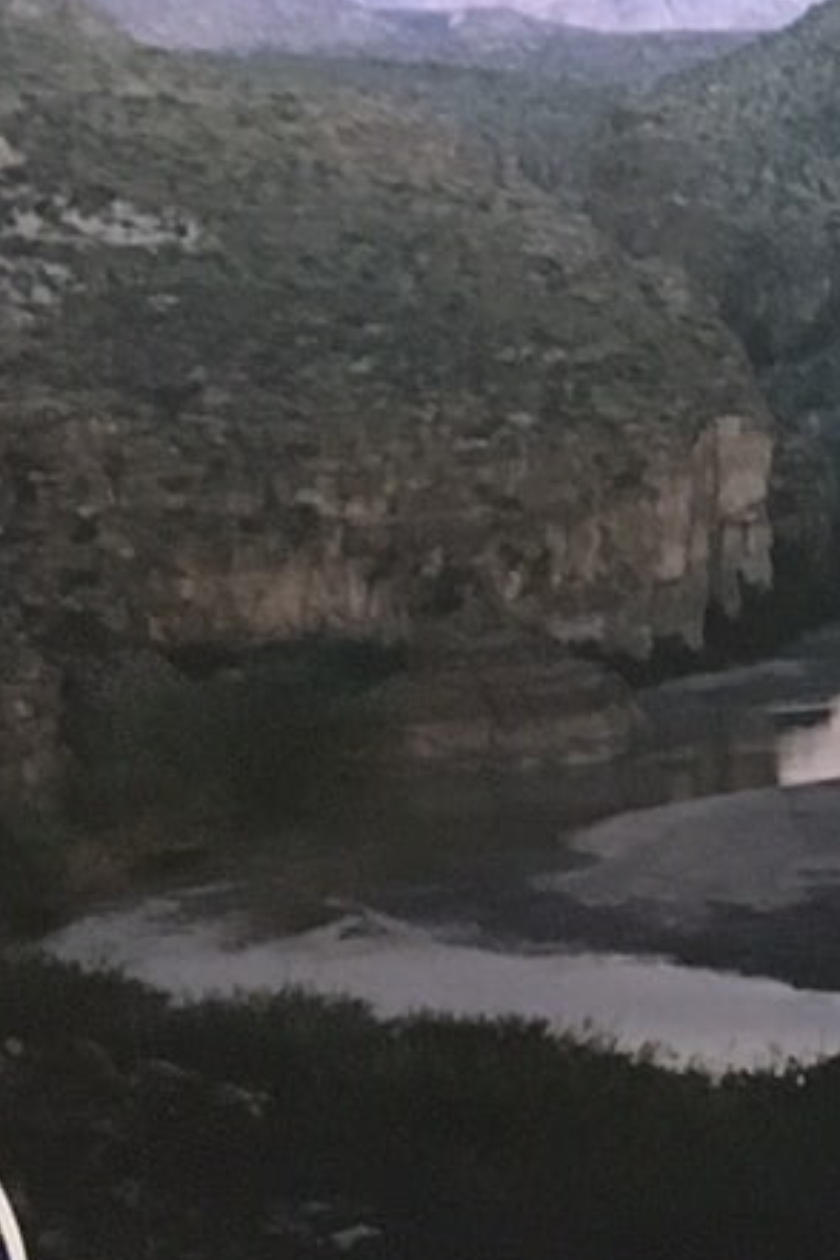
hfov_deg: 8.1
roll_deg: +0.3
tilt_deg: -4.5
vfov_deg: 14.9
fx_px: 4830
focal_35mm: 138
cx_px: 2717
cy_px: 491
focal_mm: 4.15
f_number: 2.2
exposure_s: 1/17
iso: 200
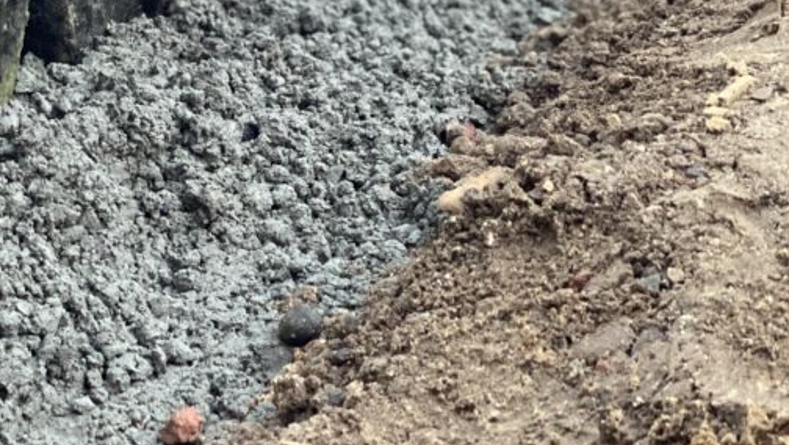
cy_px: -185
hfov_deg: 18.5
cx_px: 227
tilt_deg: -15.2
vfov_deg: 10.3
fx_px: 2407
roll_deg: +3.8
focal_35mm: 115
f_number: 2
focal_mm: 6
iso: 200
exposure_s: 1/122
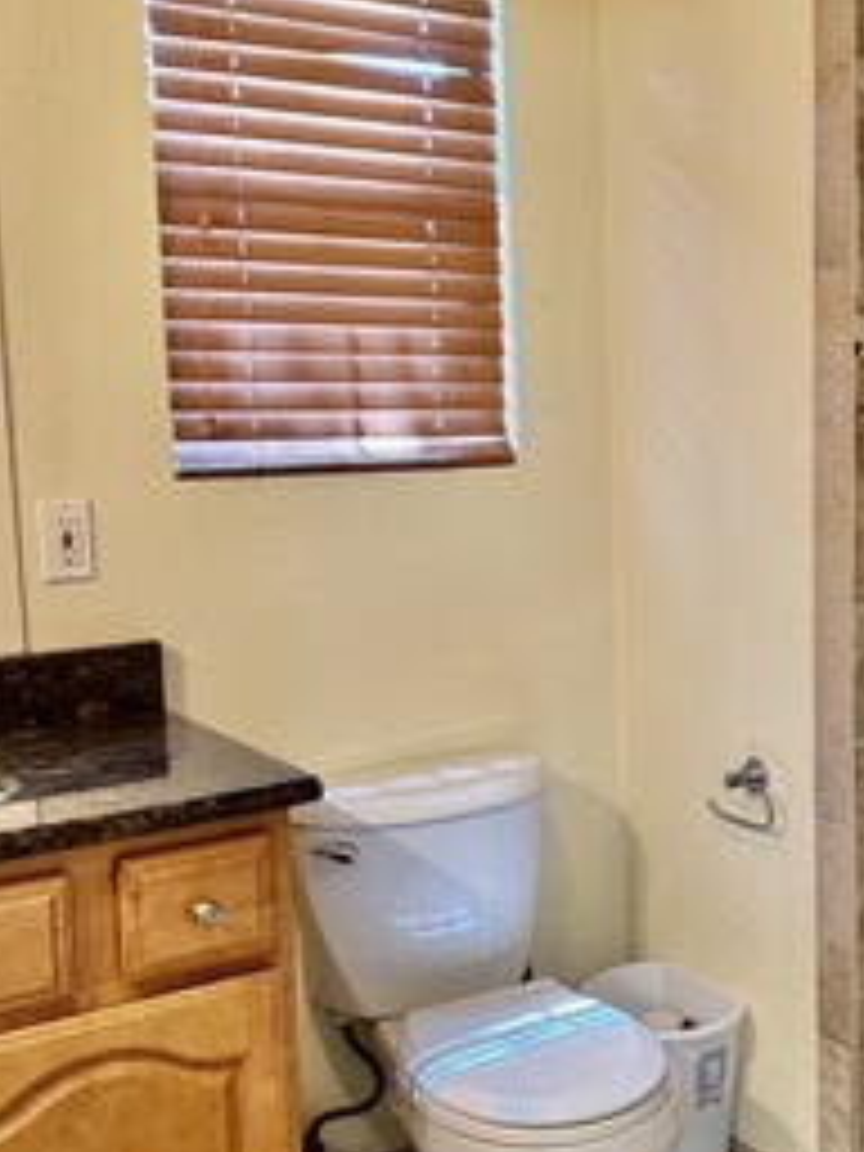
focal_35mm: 45
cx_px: 630
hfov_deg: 31.7
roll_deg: +1.6
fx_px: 1498
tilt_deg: -6.2
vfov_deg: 42.1
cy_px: 572
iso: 320
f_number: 1.78
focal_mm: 6.76
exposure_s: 1/60
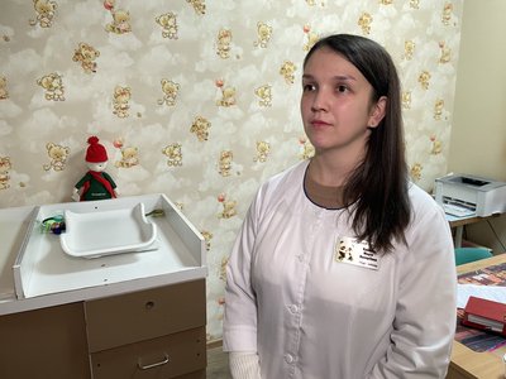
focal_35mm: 26
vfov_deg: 53.1
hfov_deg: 67.3
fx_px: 380
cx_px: 253
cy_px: 190
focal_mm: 4.2
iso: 125
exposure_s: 1/92
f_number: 1.6
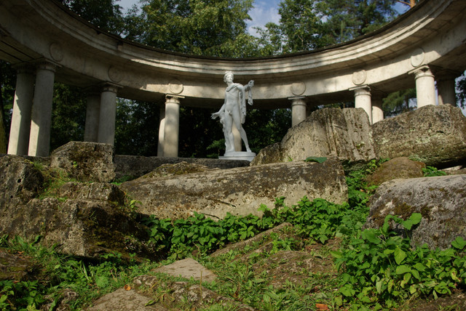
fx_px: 450
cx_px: 233
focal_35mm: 35
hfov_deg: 54.8
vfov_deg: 38.2
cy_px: 156
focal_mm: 23.13
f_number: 5.6
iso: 100
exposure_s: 1/640
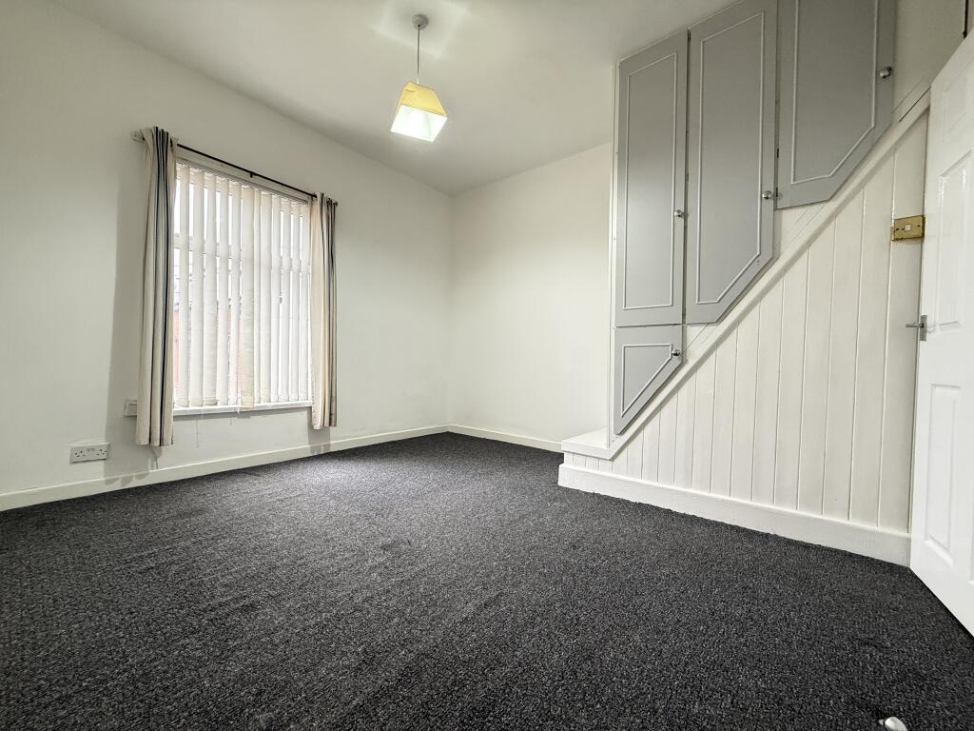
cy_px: 366
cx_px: 487
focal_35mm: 14
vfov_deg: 85.7
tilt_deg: -0.5
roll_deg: -1.5
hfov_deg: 102.1
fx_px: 394
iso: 500
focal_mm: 2.22
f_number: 2.2
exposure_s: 1/100
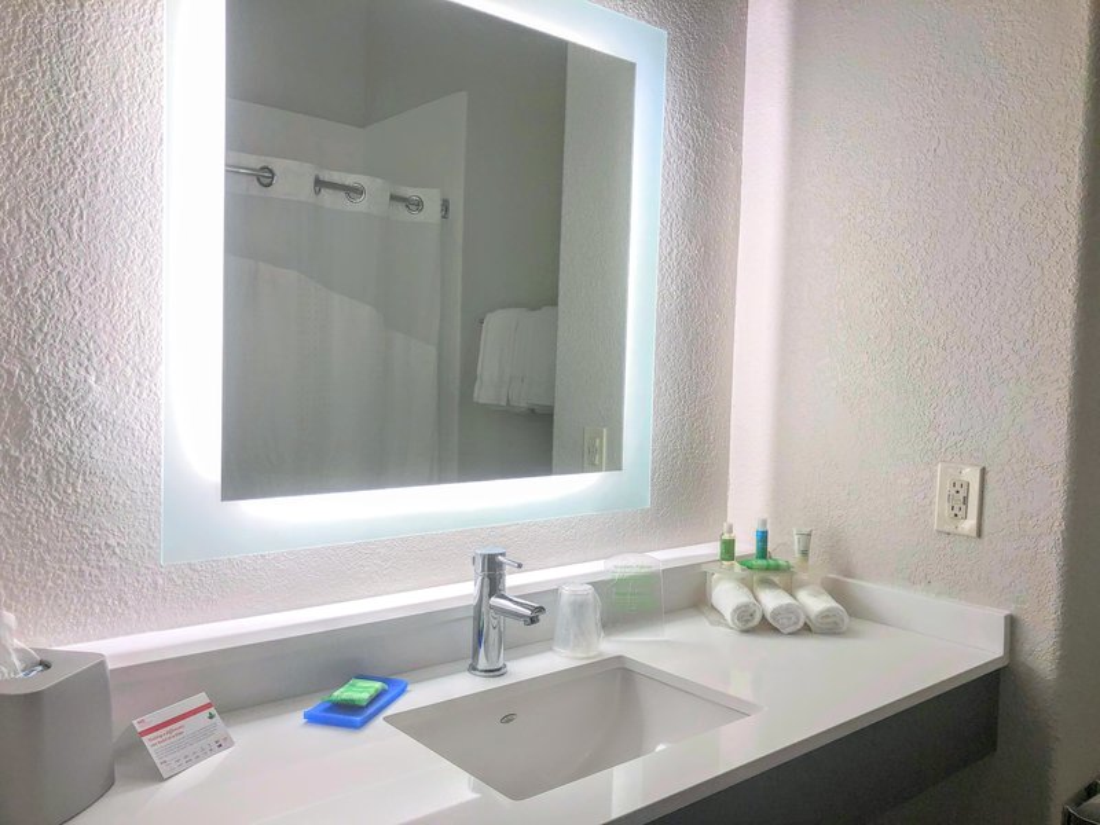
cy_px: 412
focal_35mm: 28
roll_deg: -1.0
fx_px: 890
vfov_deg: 49.7
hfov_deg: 63.4
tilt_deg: -3.0
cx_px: 550
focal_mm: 4
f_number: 1.8
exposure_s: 1/126
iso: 20
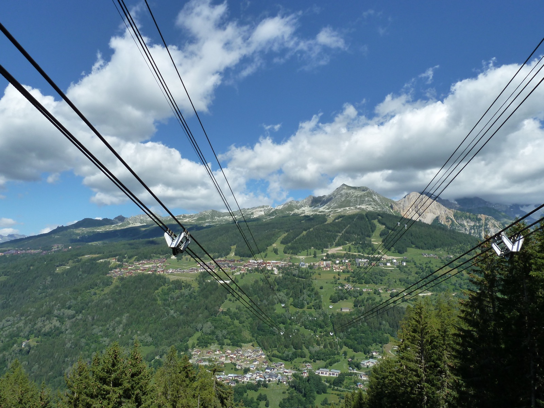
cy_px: 204
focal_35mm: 25
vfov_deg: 54.9
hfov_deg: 69.4
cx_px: 272
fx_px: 393
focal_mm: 4.1
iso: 125
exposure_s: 1/500
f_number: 5
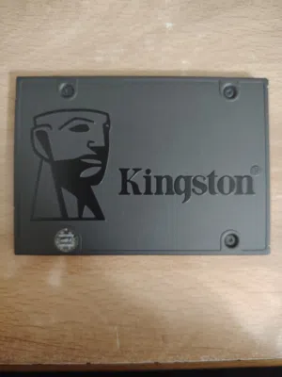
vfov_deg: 71.6
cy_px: 188
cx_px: 141
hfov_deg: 56.8
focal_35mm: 24
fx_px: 261
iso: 4119
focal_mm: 5.25
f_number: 1.75
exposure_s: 1/25
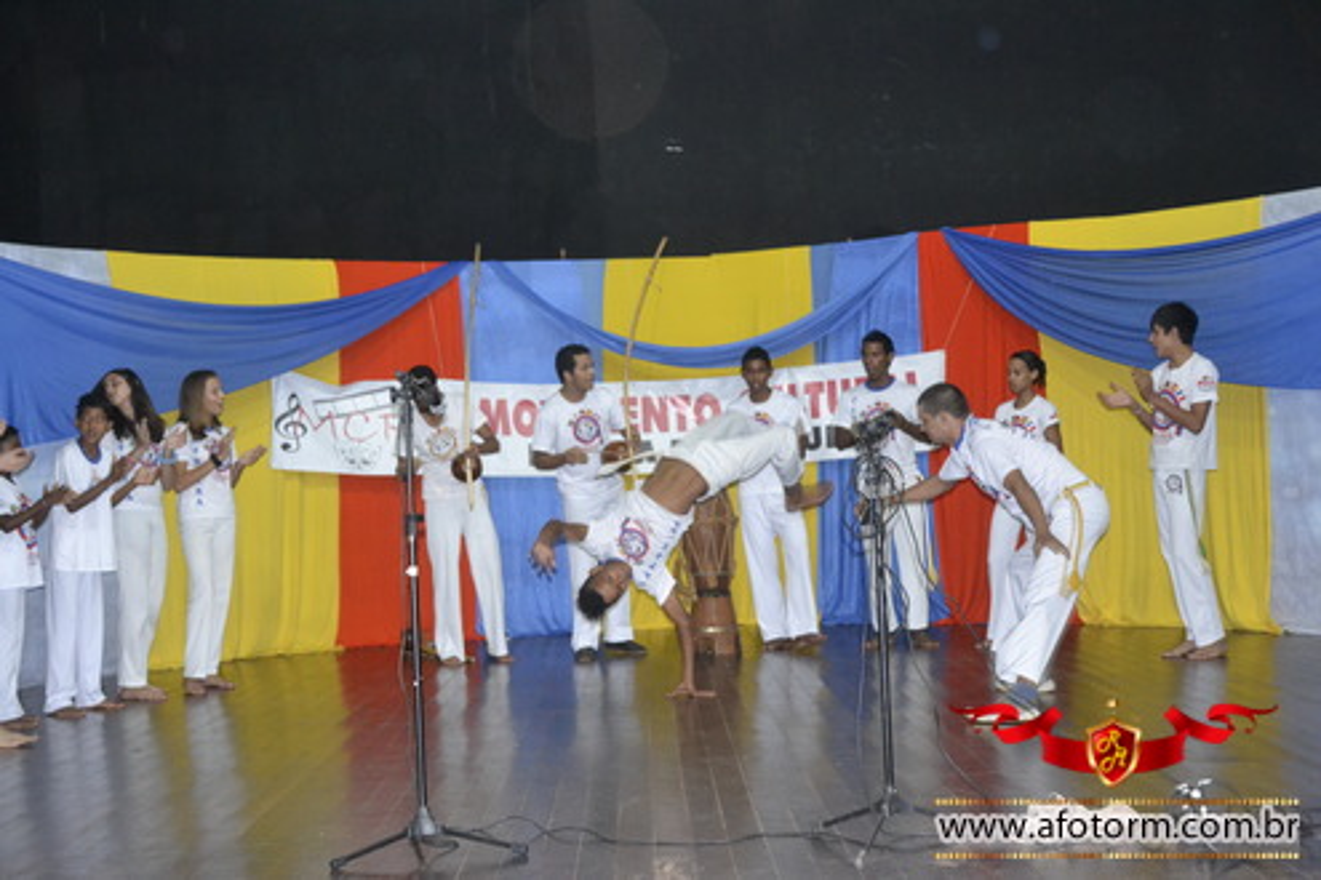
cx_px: 660
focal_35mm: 52
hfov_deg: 37.9
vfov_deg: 25.8
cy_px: 440
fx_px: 1926
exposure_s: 1/60
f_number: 4.2
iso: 3200
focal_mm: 35
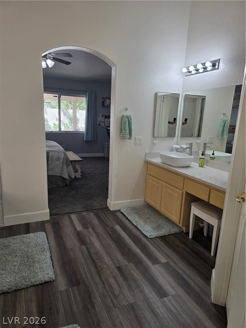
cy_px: 164
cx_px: 123
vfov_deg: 73.9
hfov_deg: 58.9
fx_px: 218
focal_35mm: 23
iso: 50
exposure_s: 1/120
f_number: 1.7
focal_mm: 6.3
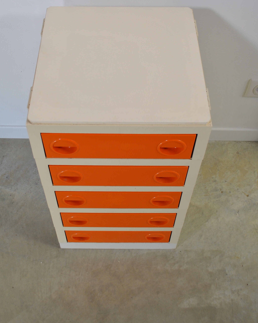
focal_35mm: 42
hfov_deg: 35.7
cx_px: 120
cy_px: 108
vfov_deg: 43.2
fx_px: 401
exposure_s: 1/100
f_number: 5
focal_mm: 20
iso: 200
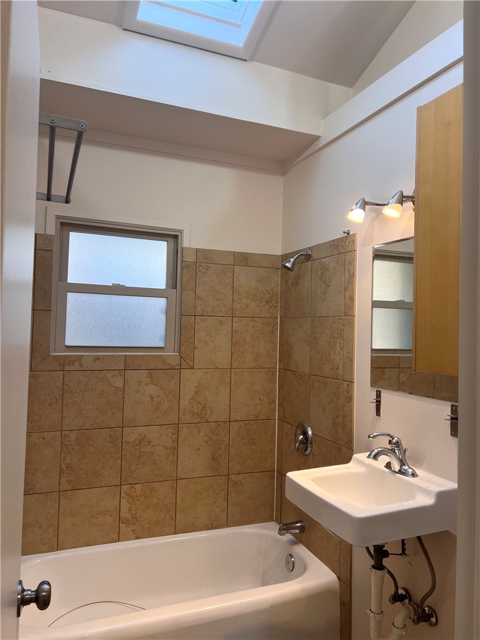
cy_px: 320
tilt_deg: +1.8
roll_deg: -2.4
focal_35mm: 26
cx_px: 240
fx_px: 481
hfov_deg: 53.1
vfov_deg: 67.3
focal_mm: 5.7
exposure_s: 1/120
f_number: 1.5
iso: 100
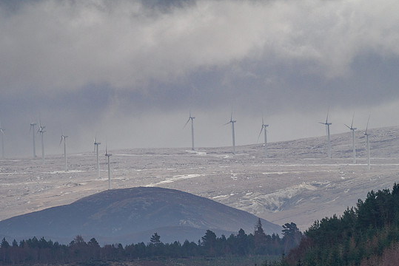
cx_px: 203
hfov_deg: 2.2
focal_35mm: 940
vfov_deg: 1.5
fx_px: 10423
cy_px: 160
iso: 500
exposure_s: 1/1250
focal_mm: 420
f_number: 5.6
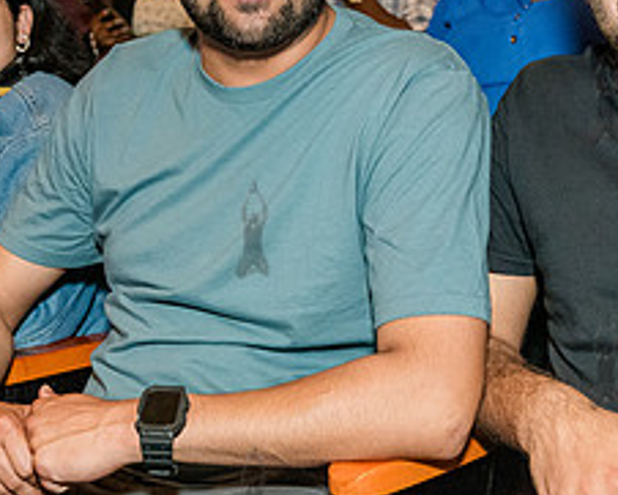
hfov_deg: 24.7
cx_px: 252
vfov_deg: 19.9
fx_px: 1409
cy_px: 228
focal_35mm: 77
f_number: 4
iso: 5000
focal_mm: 32
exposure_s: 1/200
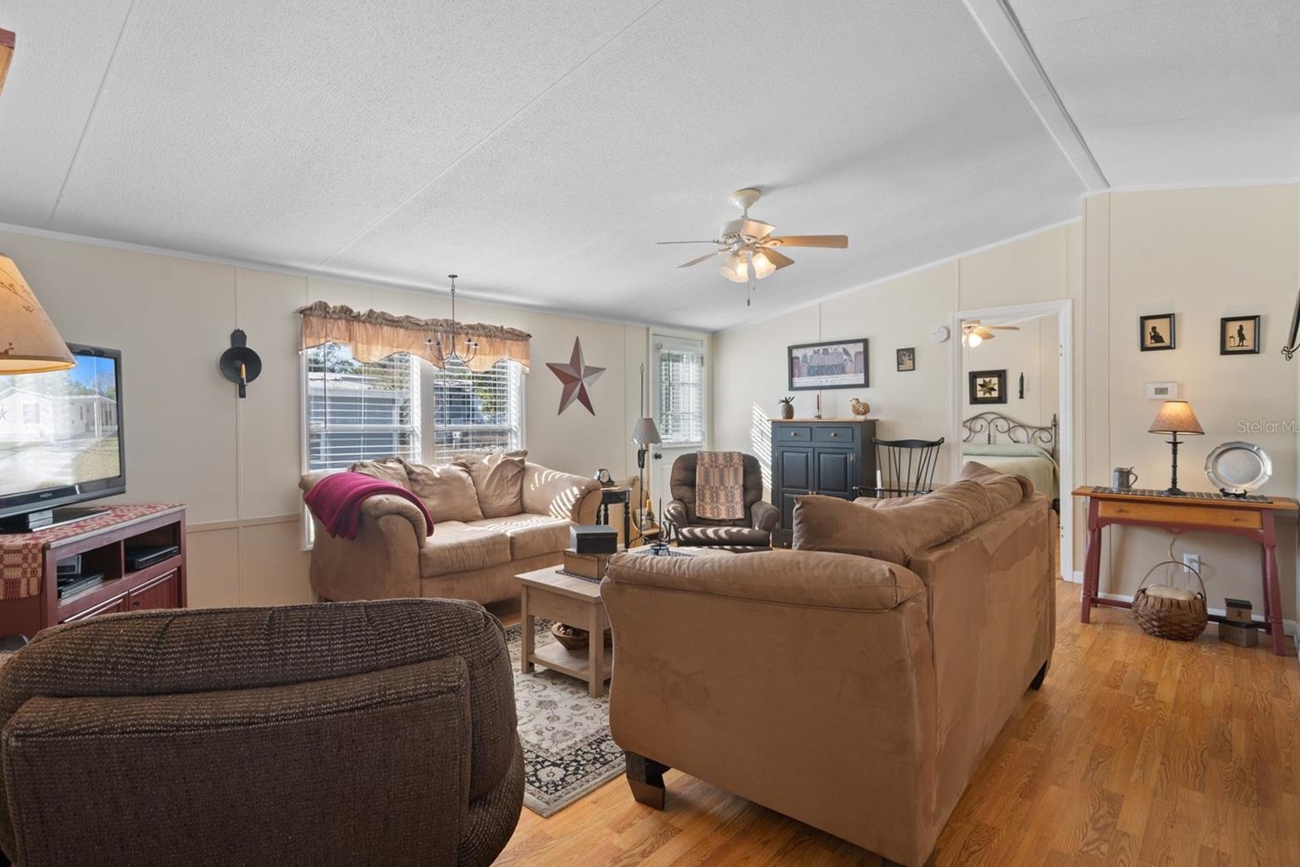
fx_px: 650
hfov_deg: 90.0
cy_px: 426
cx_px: 625
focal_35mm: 18
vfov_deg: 67.4
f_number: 8
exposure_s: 1/1.67
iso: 320
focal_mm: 17
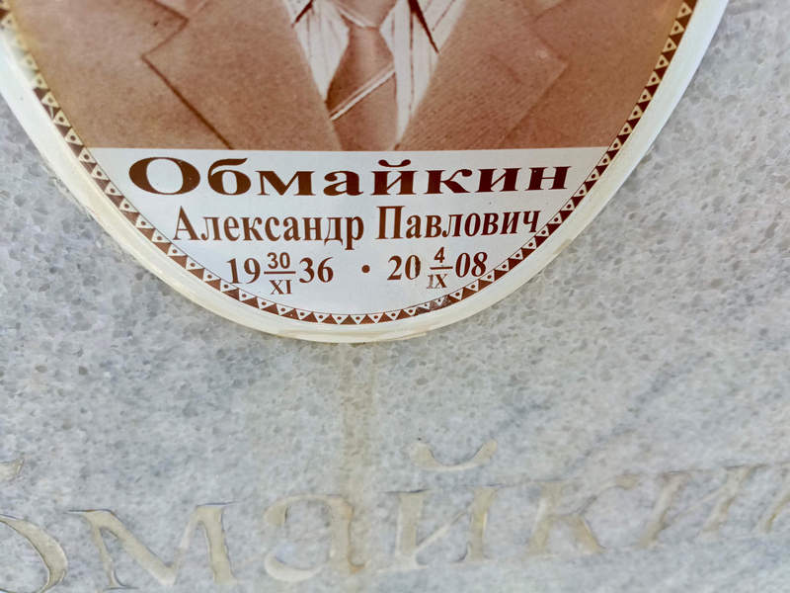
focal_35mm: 25
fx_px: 571
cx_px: 395
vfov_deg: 54.9
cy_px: 296
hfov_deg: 69.4
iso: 110
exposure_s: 1/250
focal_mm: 4.76
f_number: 1.69
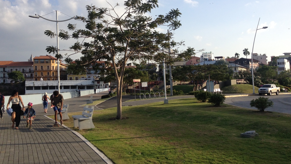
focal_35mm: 39
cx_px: 144
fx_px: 301
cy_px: 67
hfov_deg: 51.6
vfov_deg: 30.4
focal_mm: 4.28
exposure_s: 1/1175
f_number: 2.4
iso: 50
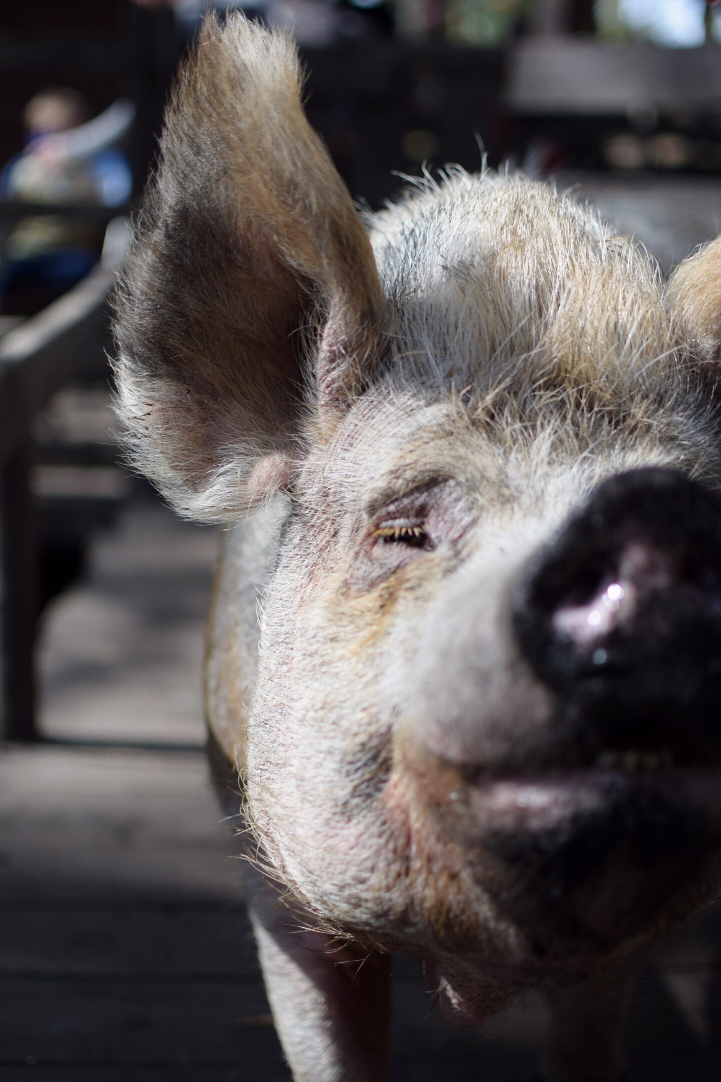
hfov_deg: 25.8
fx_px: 1577
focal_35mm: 52
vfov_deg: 37.9
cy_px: 541
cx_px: 360
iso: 100
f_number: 1.8
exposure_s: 1/1000
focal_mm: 35
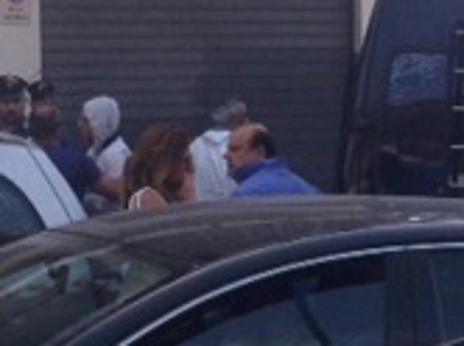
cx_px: 201
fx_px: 1807
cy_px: 198
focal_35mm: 135
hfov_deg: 14.6
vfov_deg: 11.0
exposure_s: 1/935
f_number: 2.4
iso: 50
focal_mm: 4.28
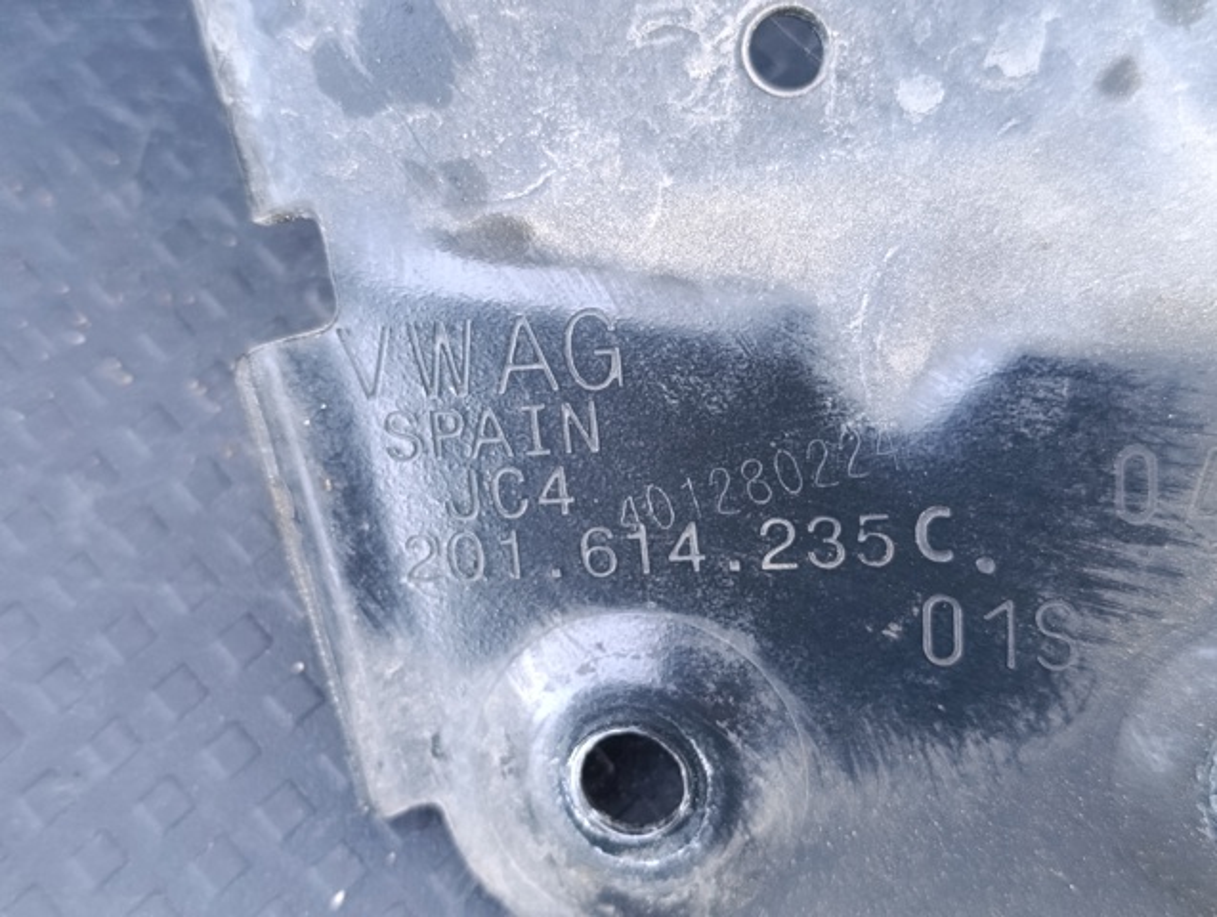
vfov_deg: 31.6
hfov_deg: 41.2
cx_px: 608
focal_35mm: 46
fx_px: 1620
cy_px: 458
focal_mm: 6.11
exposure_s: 1/50
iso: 1000
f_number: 1.7
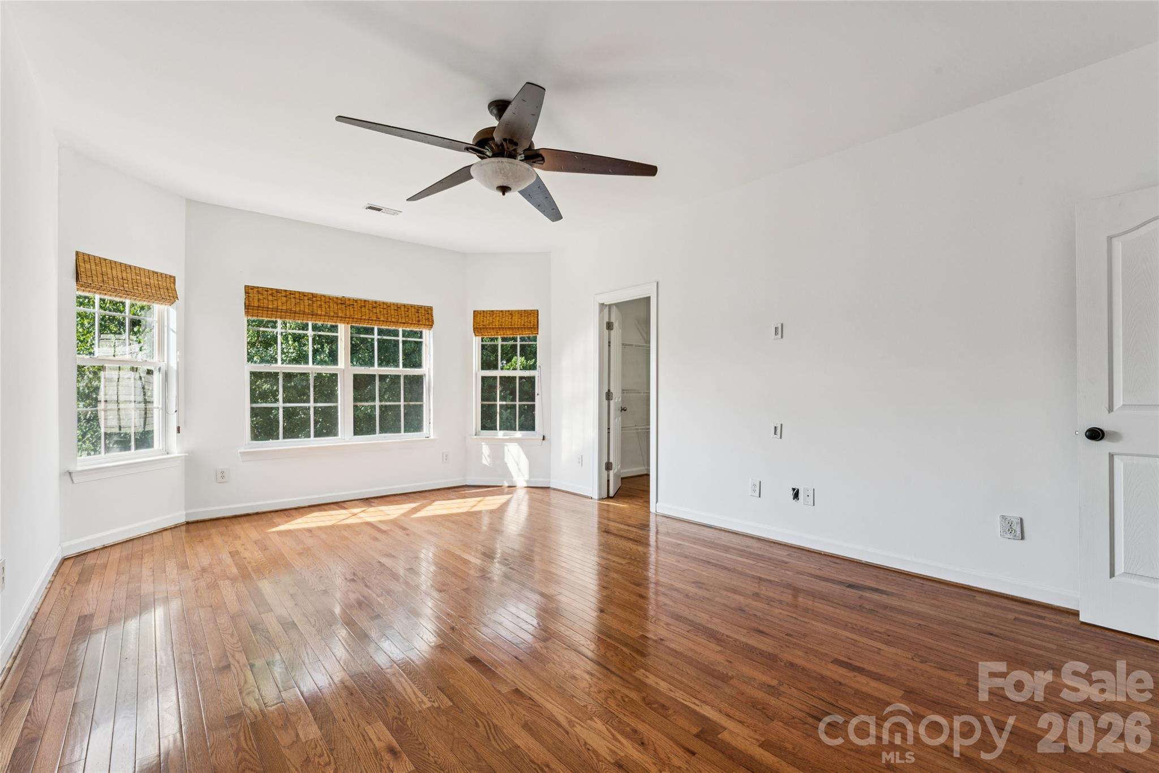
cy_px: 386
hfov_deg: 96.7
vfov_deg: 73.7
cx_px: 580
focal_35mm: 16
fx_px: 515
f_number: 13
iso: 200
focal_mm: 16
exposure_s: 1/13
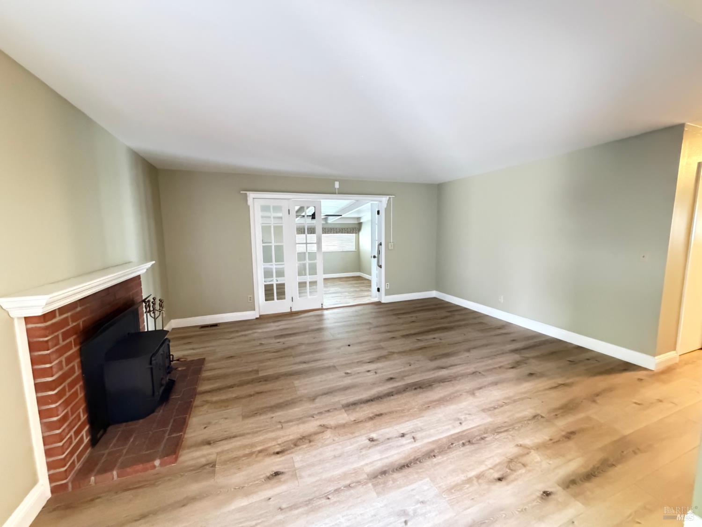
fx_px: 284
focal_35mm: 14
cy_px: 264
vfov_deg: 85.7
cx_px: 351
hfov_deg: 102.1
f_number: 2.2
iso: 1250
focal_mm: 2.22
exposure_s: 1/30
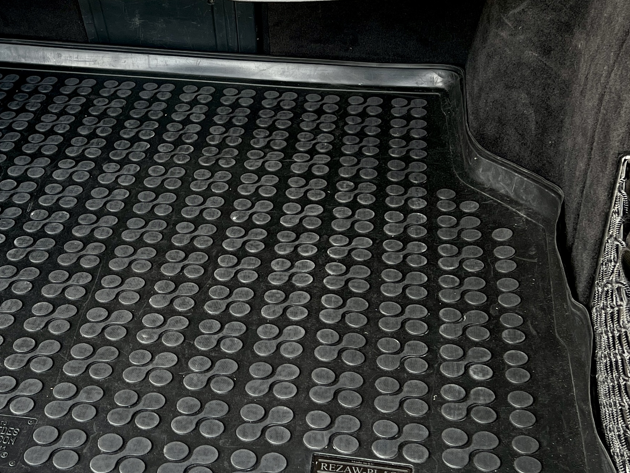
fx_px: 855
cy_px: 206
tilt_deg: -30.2
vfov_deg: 30.8
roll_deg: +1.6
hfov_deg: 39.4
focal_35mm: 47
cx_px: 160
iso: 50
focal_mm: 5.7
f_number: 1.5
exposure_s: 1/121
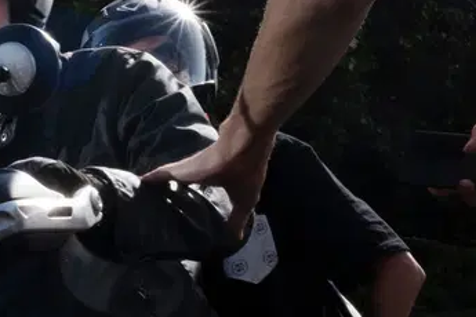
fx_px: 1243
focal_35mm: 94
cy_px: 63
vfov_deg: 14.5
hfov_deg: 21.1
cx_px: 29
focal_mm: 18
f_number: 22
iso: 400
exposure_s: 1/125
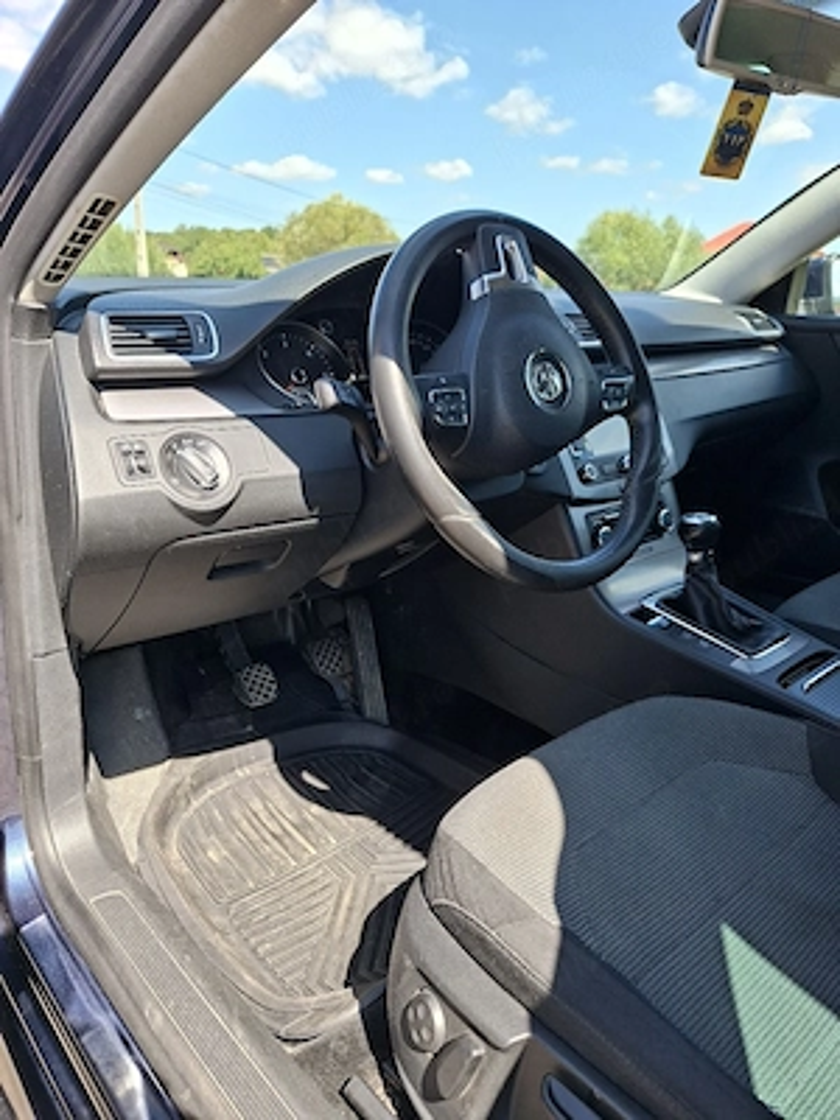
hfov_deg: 58.9
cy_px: 560
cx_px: 420
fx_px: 744
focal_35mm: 23
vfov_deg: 73.9
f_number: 1.8
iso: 50
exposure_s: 1/526
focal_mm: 5.54
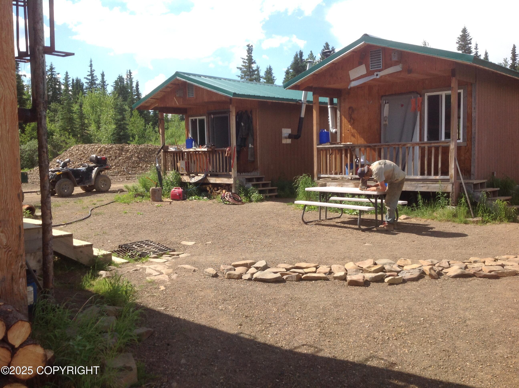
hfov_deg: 52.7
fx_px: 524
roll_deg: +1.6
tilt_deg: -4.2
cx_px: 260
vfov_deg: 40.6
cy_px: 194
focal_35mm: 35
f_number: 2.4
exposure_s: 1/1314
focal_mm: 4.28
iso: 50
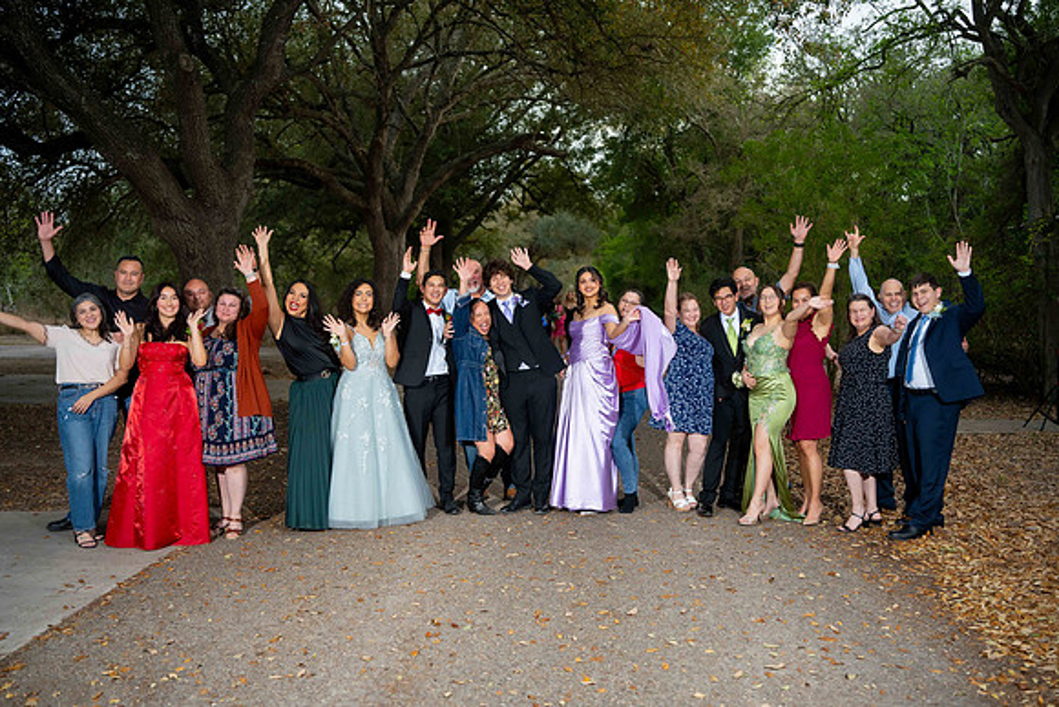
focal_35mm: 35
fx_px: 1030
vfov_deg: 37.9
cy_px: 354
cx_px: 530
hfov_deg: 54.4
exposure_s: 1/200
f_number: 2.2
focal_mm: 35
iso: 200
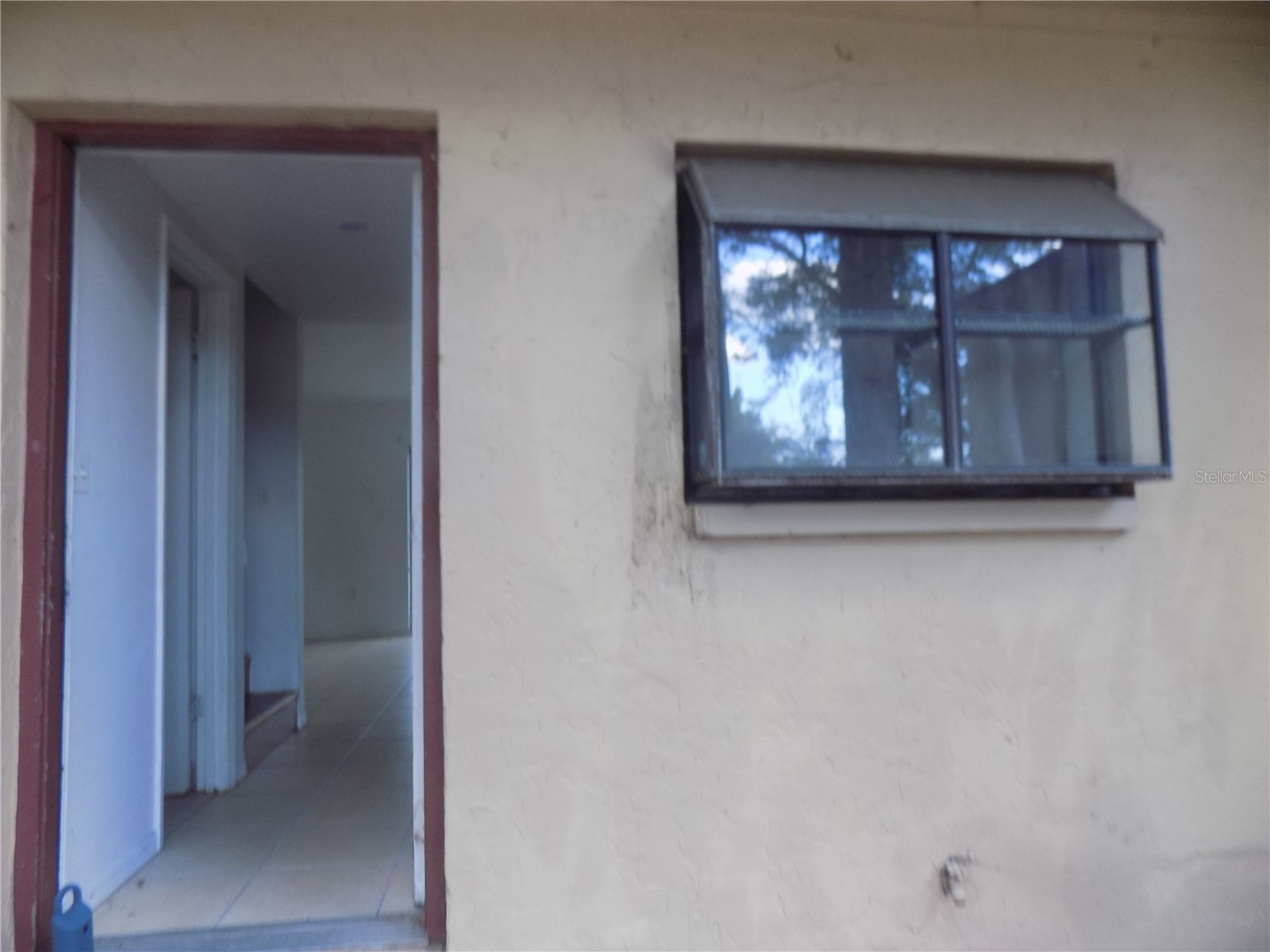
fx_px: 844
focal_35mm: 23
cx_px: 635
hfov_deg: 73.9
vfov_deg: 58.9
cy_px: 476
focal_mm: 4
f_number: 3.1
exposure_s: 1/30
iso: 100
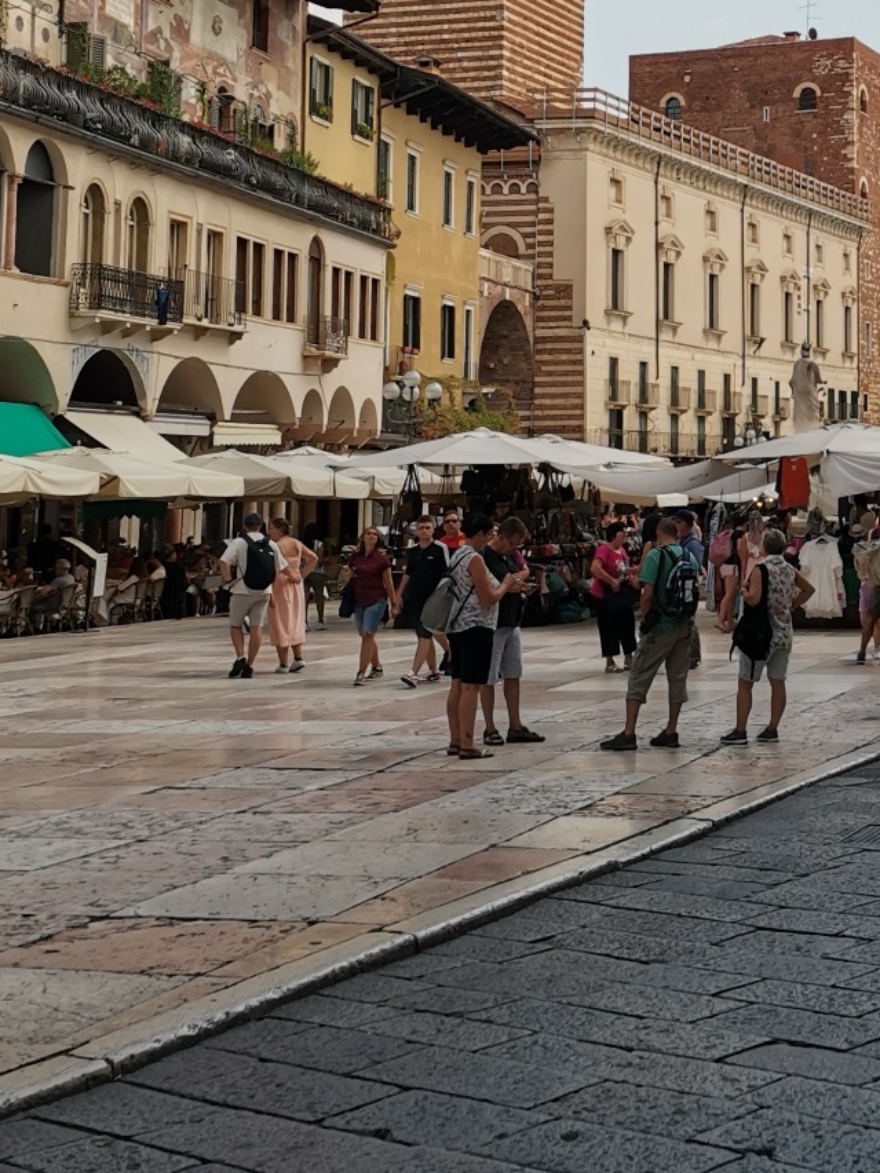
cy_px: 211
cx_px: 818
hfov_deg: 23.3
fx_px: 2068
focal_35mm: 61
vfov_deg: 30.8
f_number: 1.8
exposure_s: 1/1739
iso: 50
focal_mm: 4.75
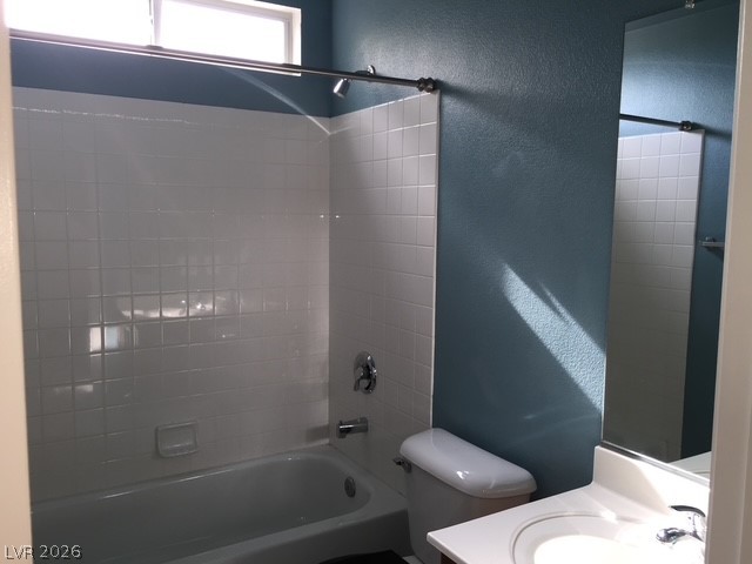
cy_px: 282
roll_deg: -0.6
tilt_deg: -6.1
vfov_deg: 48.2
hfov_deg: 61.7
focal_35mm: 29
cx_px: 376
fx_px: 630
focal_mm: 4.15
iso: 32
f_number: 2.2
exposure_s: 1/40
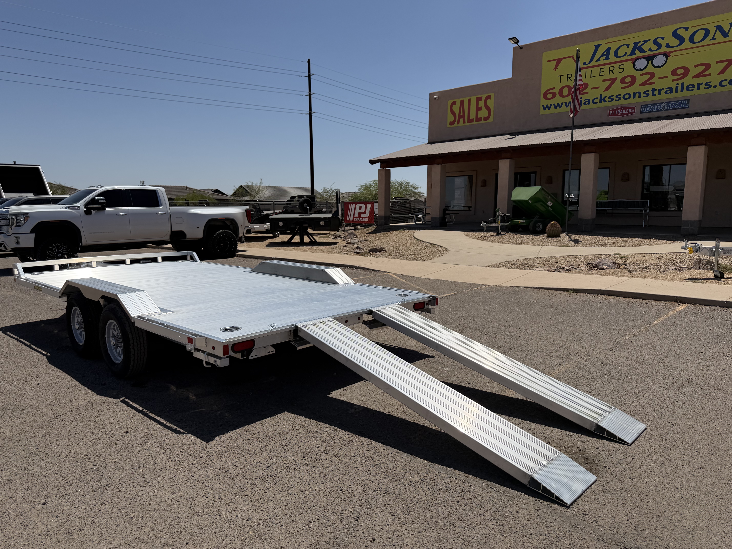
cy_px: 274
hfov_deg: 71.6
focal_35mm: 24
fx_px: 508
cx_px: 366
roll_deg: -0.2
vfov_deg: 56.8
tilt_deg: -6.8
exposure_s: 1/10309
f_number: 1.78
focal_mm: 6.76
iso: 80
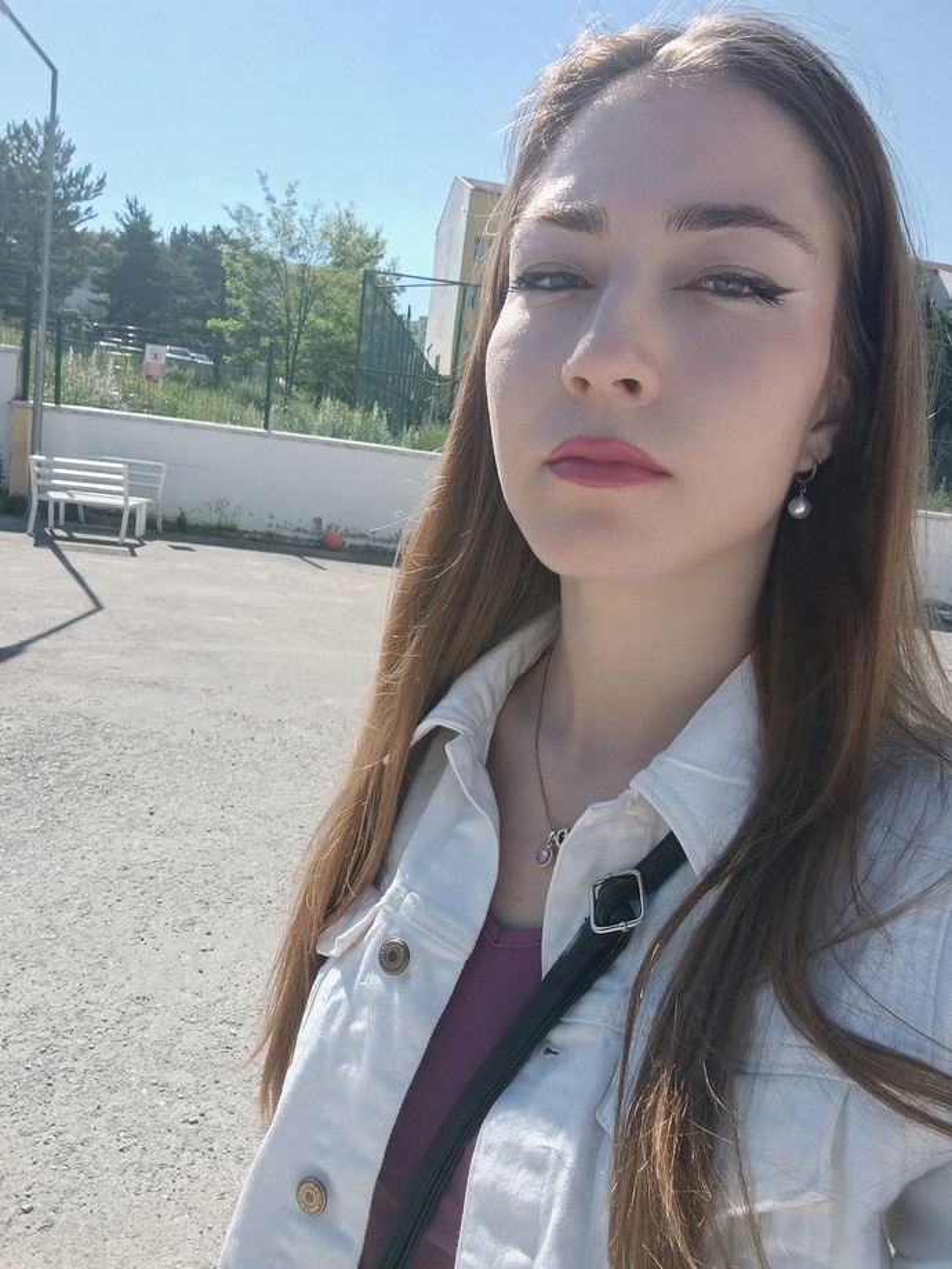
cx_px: 476
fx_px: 990
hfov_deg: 51.4
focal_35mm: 27
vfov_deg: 65.3
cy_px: 634
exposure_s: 1/693
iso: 64
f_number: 2.2
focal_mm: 2.59
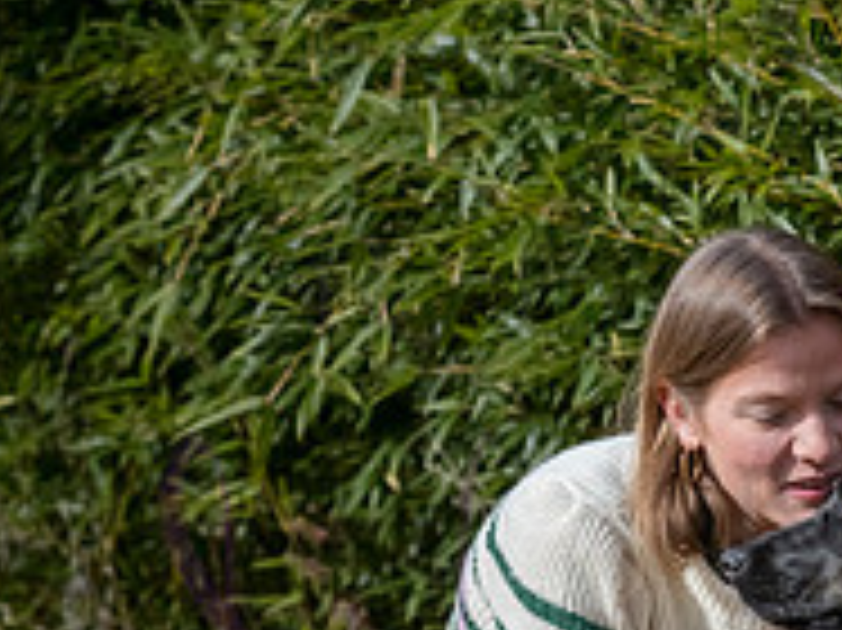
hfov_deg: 5.9
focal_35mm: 334
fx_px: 8119
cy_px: 502
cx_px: 919
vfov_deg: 4.4
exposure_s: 1/1000
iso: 400
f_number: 7.1
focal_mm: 112
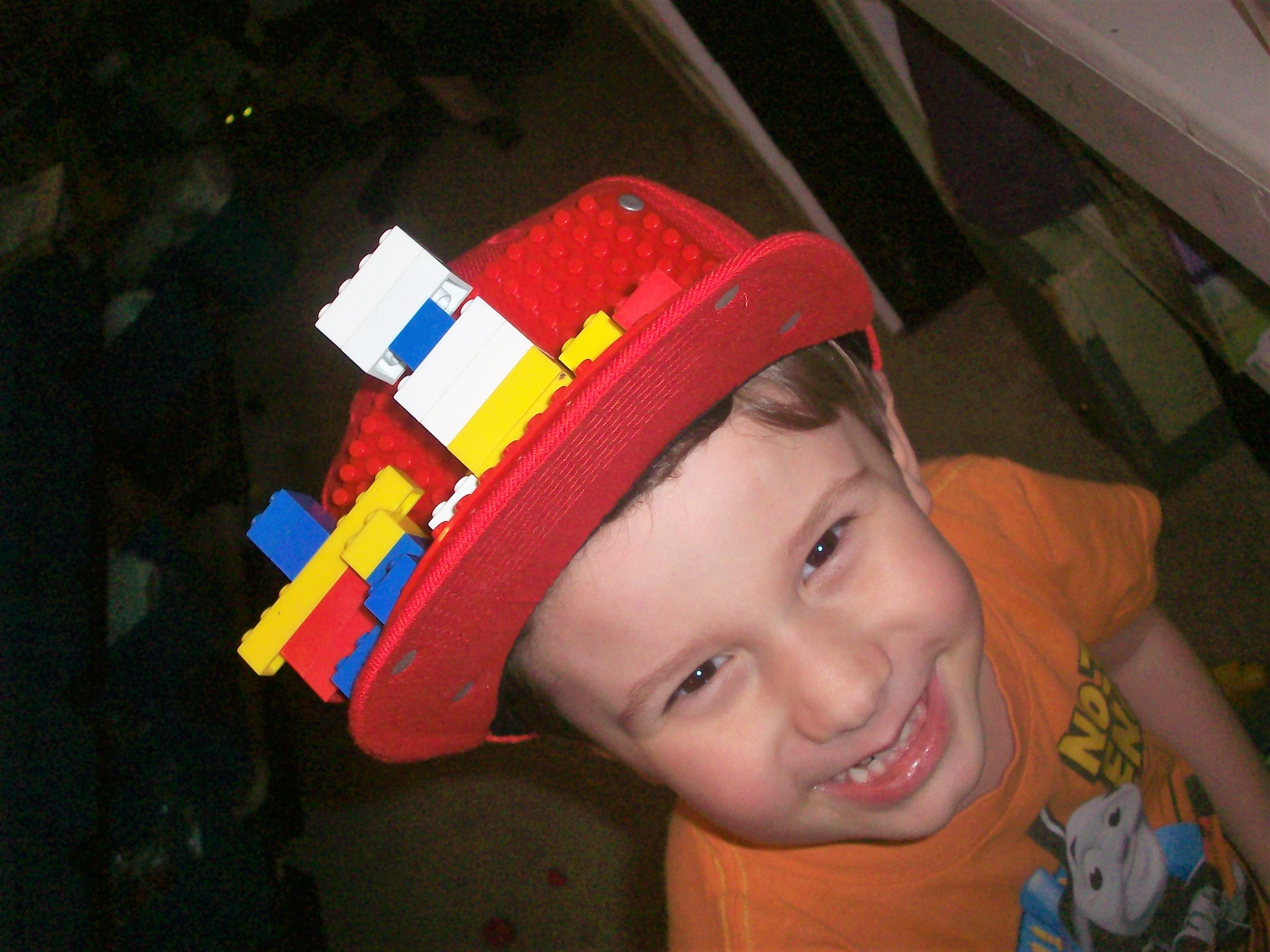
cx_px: 635
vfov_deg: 38.7
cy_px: 476
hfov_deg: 50.1
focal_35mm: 37
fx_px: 1357
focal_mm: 6.2
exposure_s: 1/64
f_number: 2.8
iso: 160
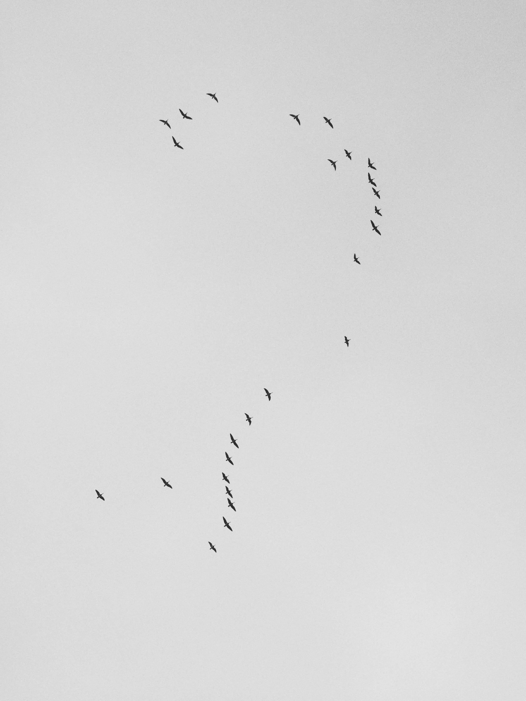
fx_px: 588
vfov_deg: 61.7
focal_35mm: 29
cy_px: 350
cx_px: 263
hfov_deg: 48.2
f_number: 2.2
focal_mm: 4.15
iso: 32
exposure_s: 1/2639
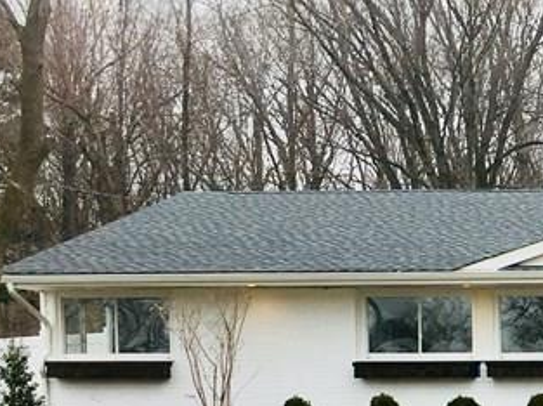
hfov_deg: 18.8
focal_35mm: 95
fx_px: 1488
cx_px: 758
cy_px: 526
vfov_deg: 14.9
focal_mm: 4.15
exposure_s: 1/287
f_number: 2.2
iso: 25
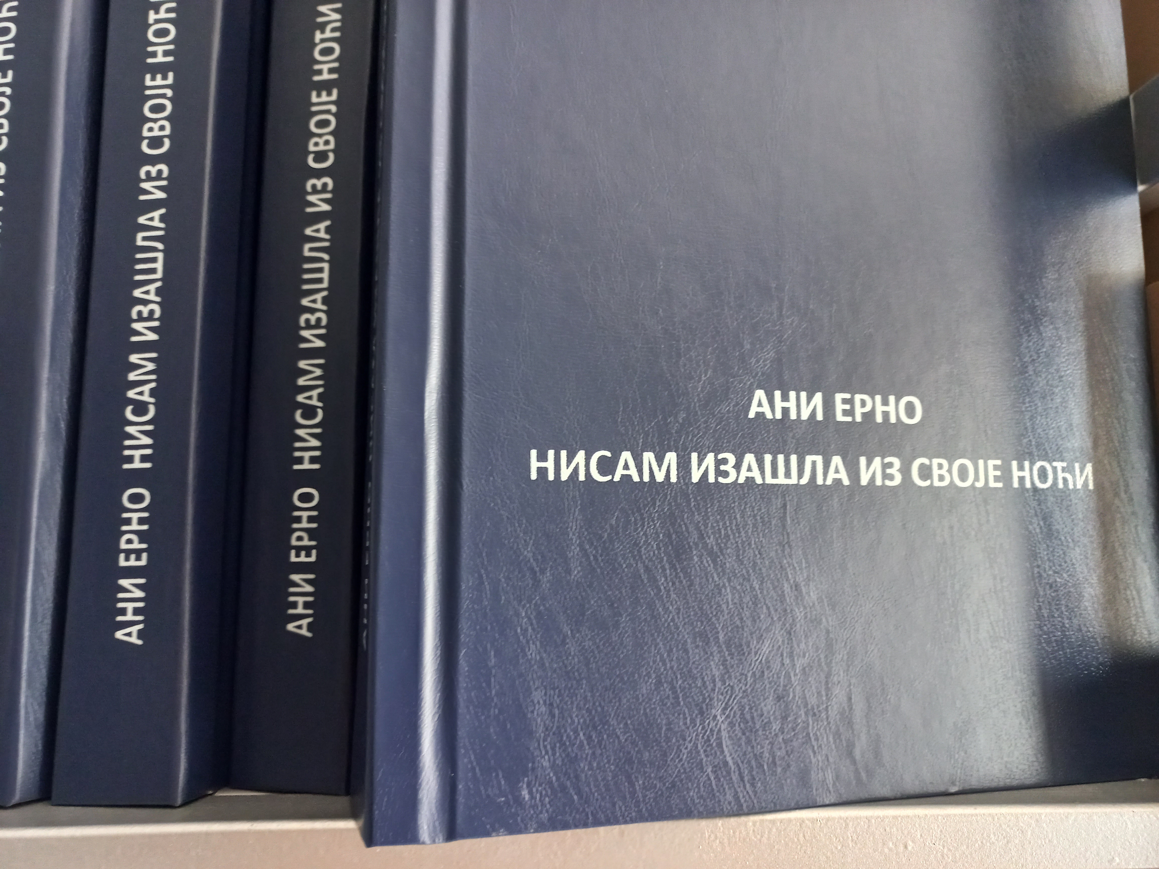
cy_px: 434
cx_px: 580
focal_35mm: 25
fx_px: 837
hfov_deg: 69.4
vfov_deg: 54.9
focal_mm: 4.6
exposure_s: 1/25
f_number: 1.8
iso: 320
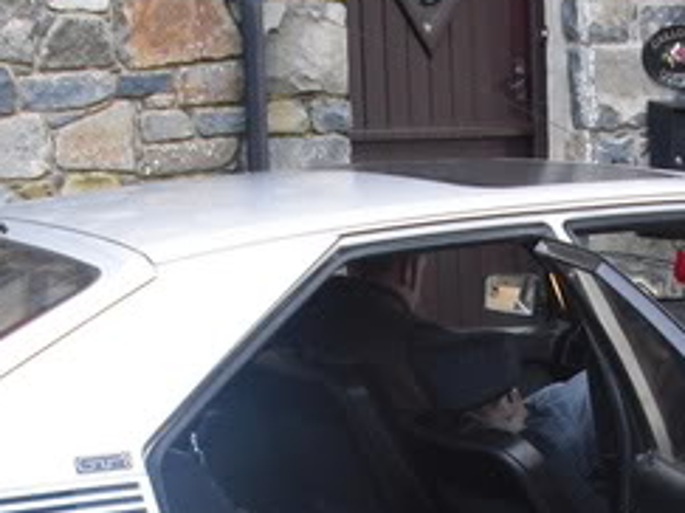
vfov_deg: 14.4
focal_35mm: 100
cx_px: 482
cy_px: 589
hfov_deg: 19.6
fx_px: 1978
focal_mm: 6.2
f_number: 2.8
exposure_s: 1/50
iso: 200
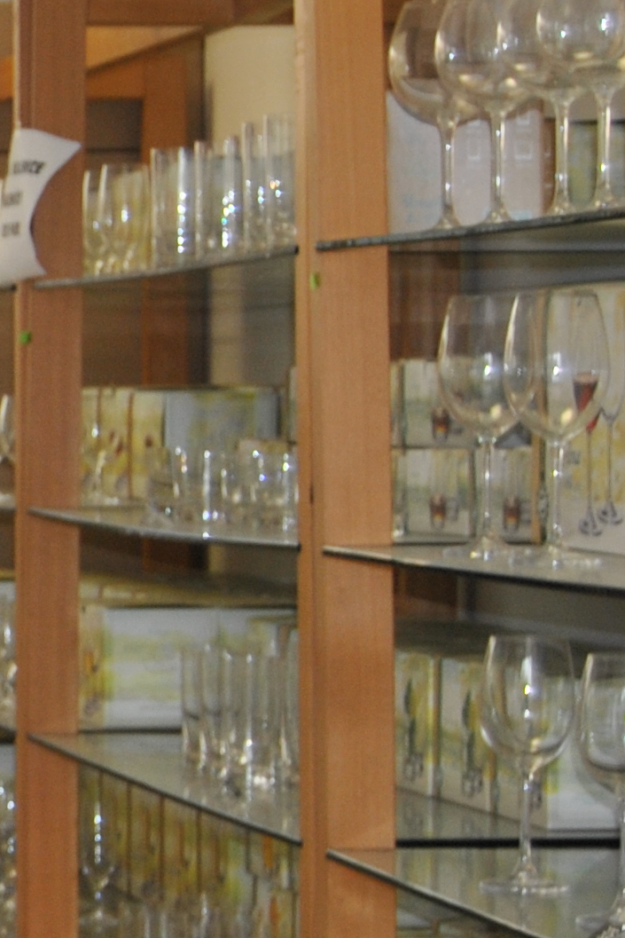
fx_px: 4295
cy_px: 533
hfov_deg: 7.6
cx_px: -1058
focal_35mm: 165
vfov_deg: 12.4
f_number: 4.2
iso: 200
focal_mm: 30
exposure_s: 1/60
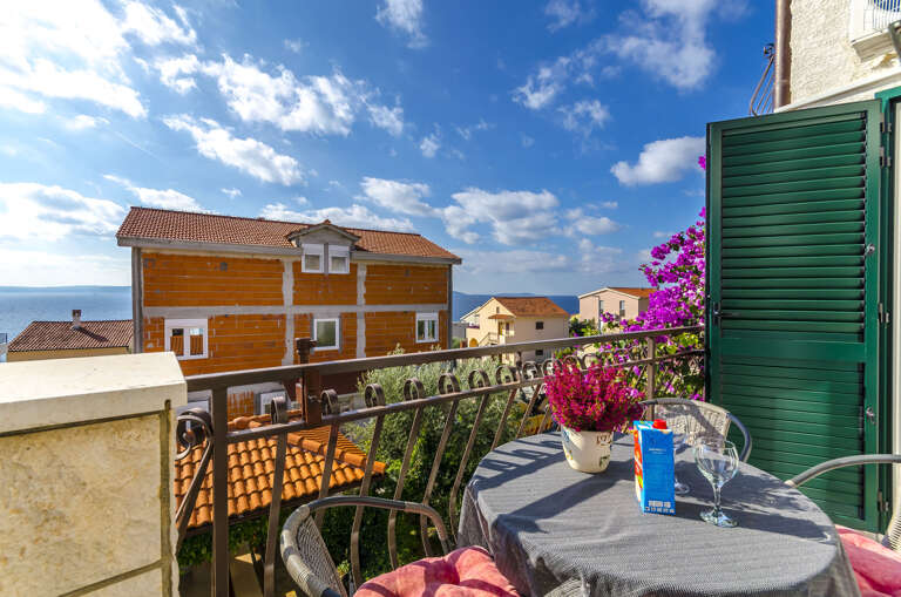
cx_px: 450
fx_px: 375
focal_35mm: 15
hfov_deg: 100.5
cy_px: 298
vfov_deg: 77.1
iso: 100
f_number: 11
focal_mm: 10
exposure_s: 1/320
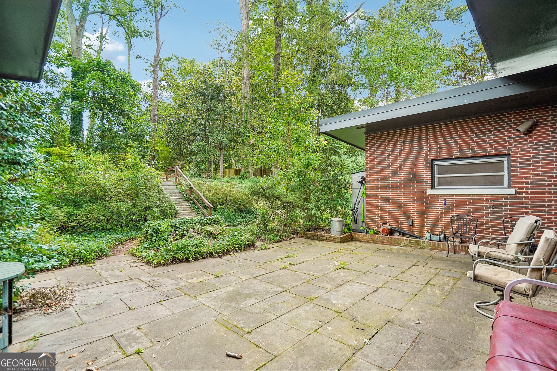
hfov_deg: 96.7
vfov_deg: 73.7
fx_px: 248
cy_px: 186
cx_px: 278
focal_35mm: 16
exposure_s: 1/80
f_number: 5.6
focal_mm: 16
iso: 400
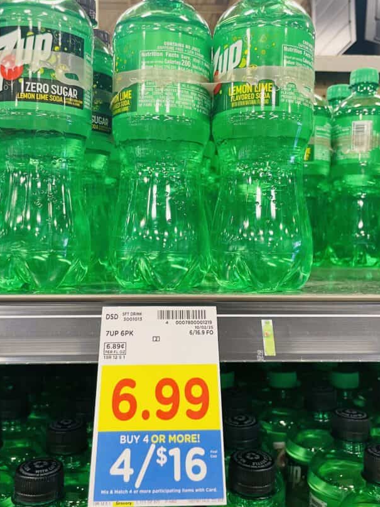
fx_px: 483
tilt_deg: -0.3
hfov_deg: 42.9
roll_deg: -0.8
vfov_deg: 55.3
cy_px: 231
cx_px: 187
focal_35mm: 33
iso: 80
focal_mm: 4.2
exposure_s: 1/60
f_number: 1.6
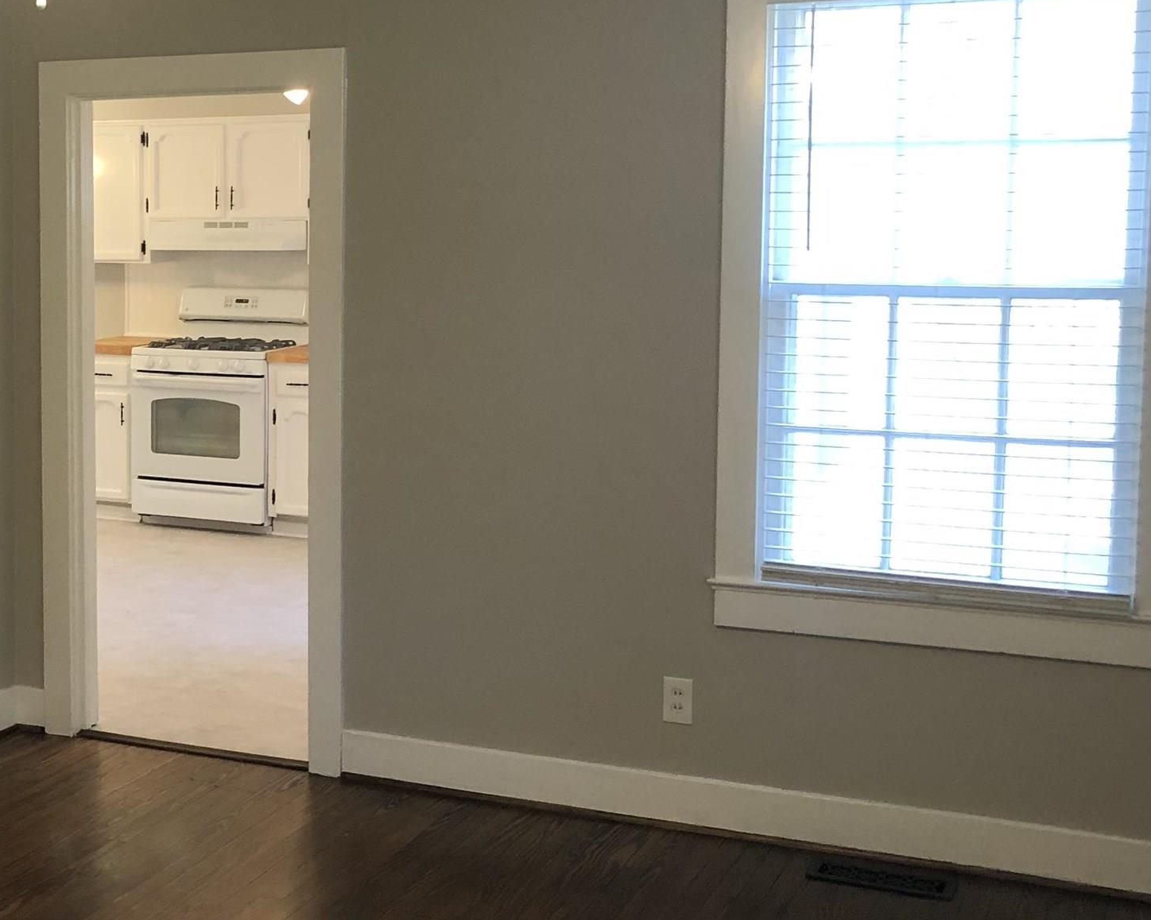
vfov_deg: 26.2
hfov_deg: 30.9
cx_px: 94
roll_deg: +0.9
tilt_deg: -4.4
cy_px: 404
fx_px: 1976
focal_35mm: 58
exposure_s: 1/20
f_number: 1.8
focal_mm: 3.99
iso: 40
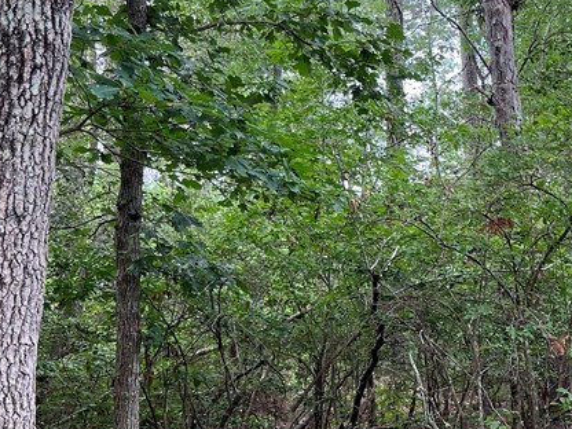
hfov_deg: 28.1
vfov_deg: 22.9
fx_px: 1058
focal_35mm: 64
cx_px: 595
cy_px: 252
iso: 64
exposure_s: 1/164
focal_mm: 5.7
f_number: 1.5
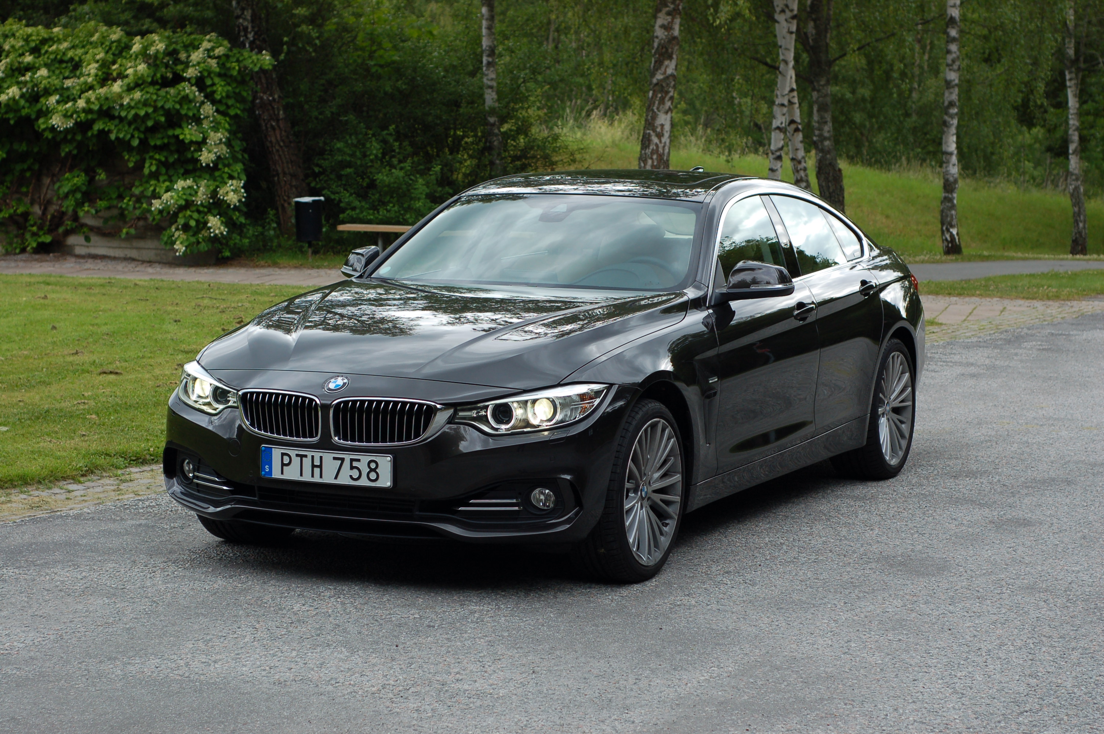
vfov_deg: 18.1
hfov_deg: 27.0
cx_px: 552
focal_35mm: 75
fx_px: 2298
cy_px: 367
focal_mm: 50
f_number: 5
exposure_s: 1/200
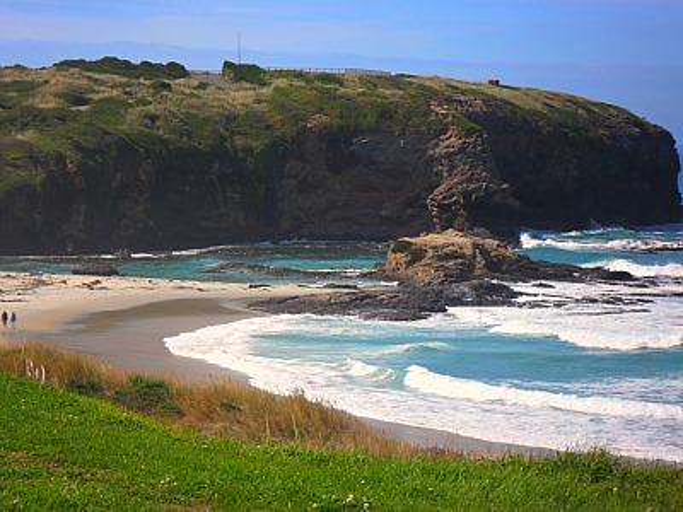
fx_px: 2664
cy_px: 256
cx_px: 342
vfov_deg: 11.0
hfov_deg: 14.6
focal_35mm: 135
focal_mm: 24.5
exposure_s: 1/500
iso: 100
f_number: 5.9
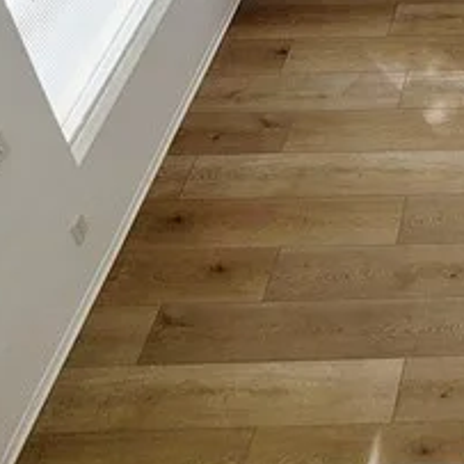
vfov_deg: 19.9
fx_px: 880
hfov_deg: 23.9
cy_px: -407
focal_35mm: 58
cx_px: 679
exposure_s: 1/128
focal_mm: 2.2
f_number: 2.2
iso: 50
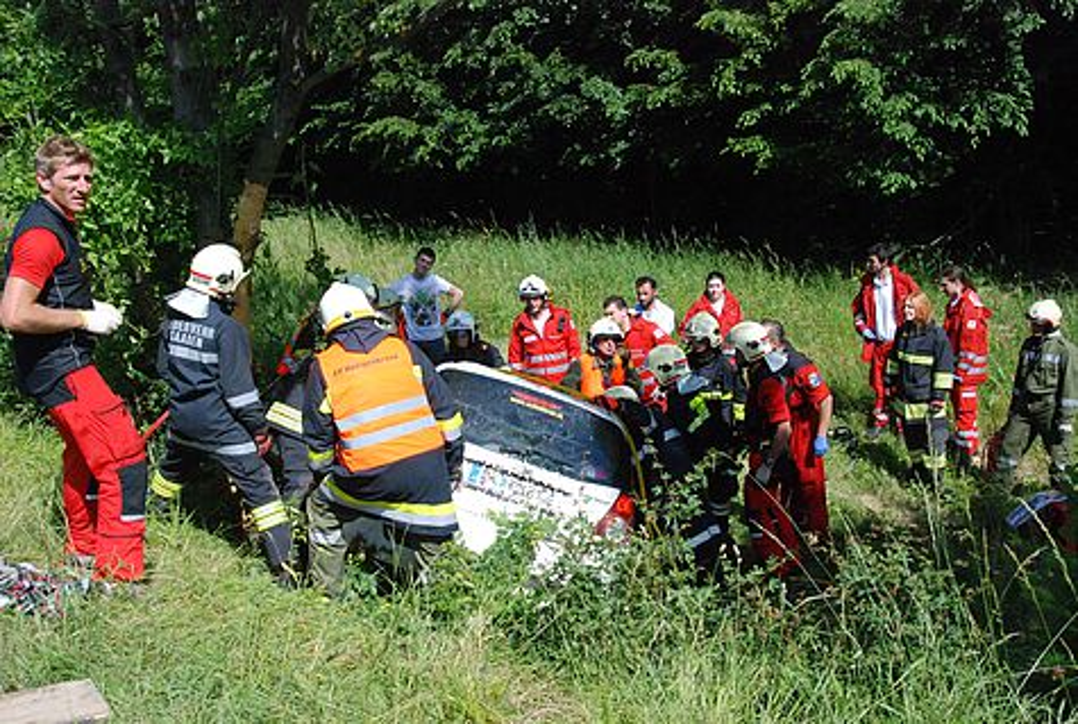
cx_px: 539
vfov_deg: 33.2
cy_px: 362
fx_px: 1215
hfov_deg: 47.8
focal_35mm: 40
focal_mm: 27
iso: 1250
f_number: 14
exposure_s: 1/800
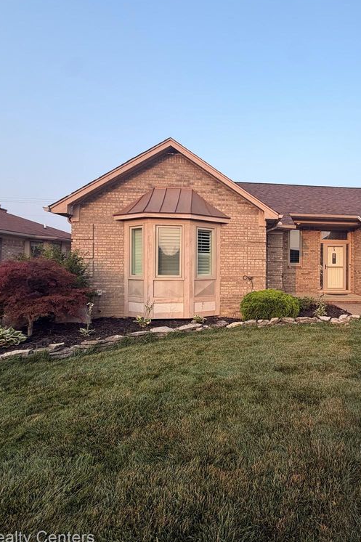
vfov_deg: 84.0
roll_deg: -0.1
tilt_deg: -0.3
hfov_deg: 57.5
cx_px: 286
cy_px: 270
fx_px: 301
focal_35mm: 20
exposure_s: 1/502
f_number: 2.2
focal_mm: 2.22
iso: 64
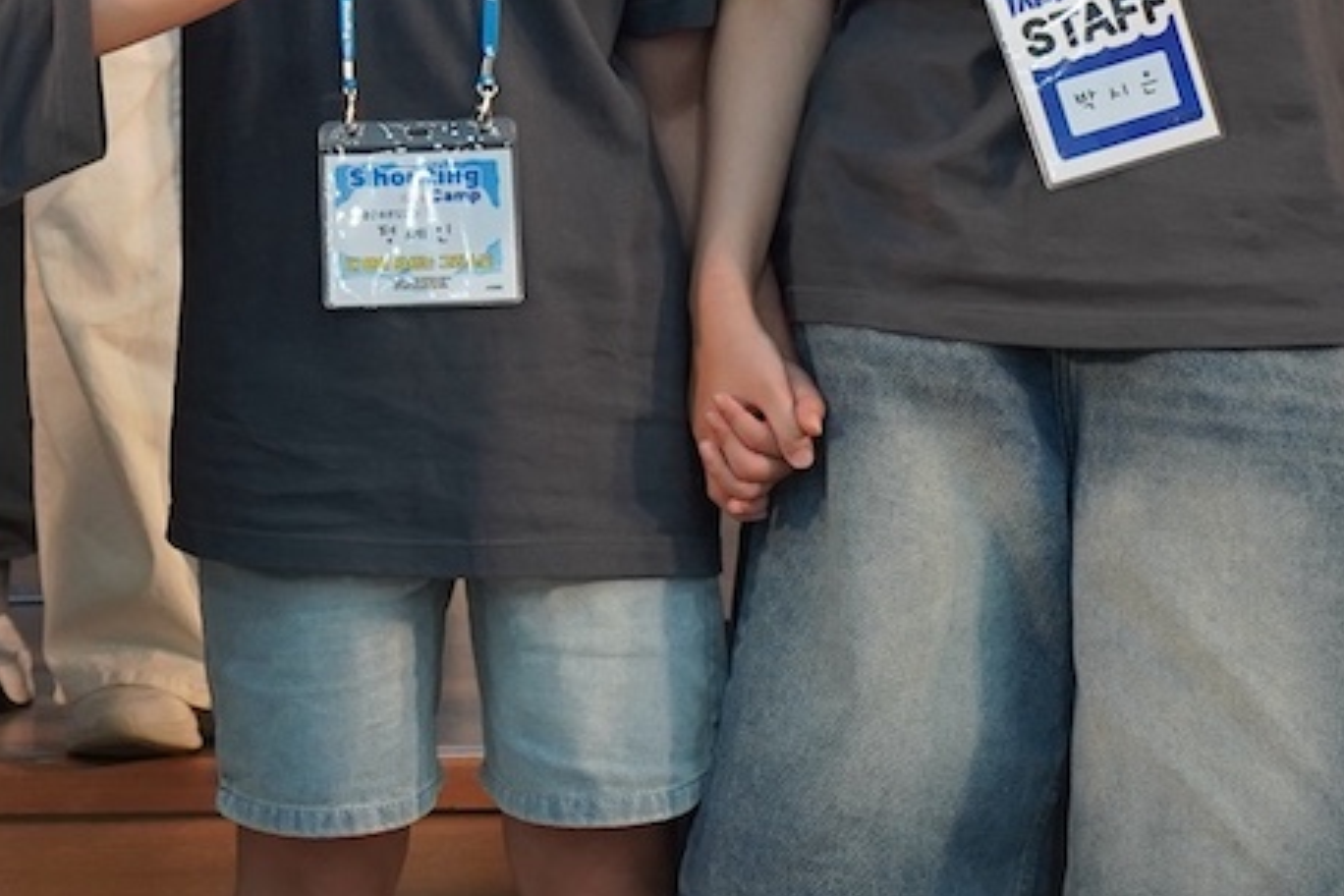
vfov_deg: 6.9
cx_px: -298
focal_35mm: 197
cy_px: -383
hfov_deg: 10.3
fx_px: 7354
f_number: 4
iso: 1000
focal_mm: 44
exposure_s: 1/160
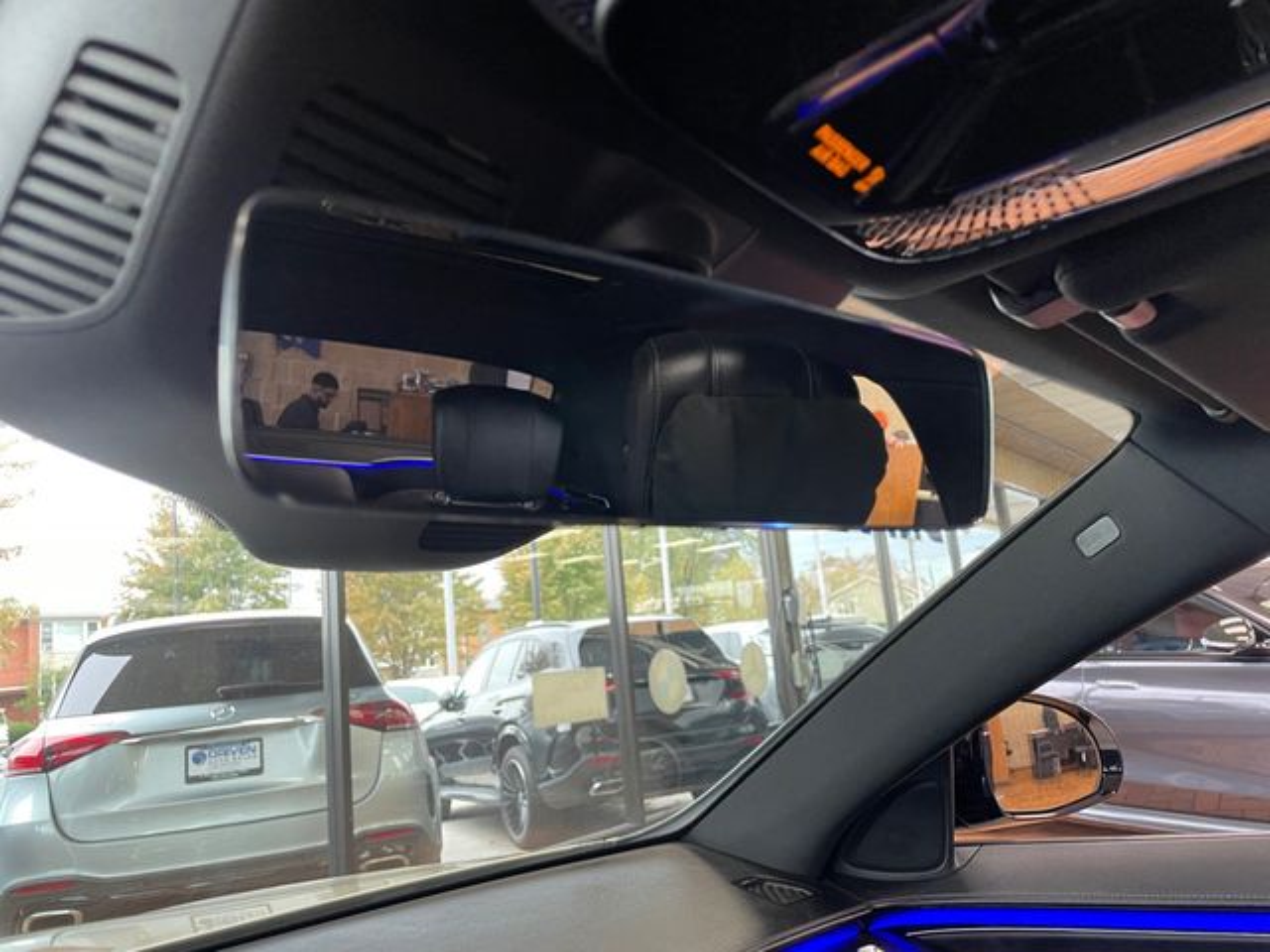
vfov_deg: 53.1
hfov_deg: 67.3
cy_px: 476
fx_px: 954
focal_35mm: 26
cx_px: 635
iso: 80
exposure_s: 1/54
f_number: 1.6
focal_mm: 4.2
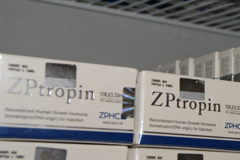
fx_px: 634
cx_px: 249
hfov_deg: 20.6
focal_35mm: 95
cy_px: 80
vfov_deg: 14.4
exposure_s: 1/60
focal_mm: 30
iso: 400
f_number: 5.6
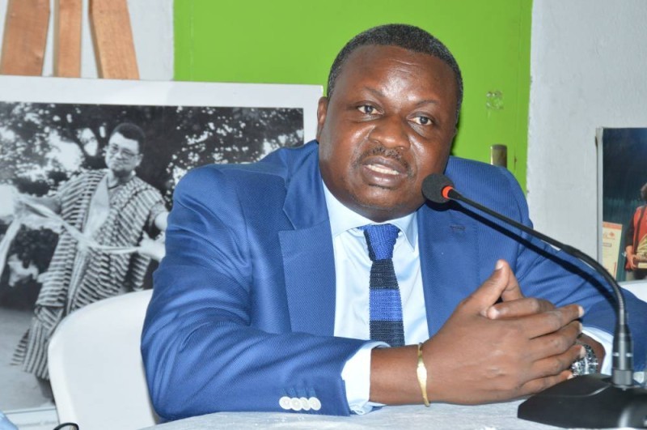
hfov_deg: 22.7
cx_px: 324
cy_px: 215
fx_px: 1615
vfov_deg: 15.1
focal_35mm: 90
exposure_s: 1/160
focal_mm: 60
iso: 800
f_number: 8
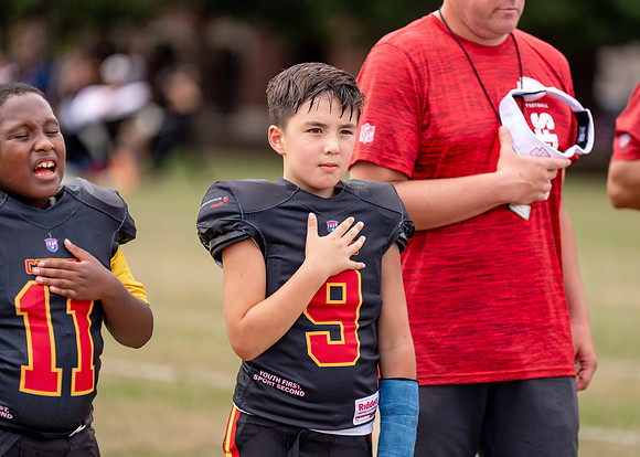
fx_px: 3875
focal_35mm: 213
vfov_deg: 6.7
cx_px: 320
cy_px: 228
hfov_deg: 9.4
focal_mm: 200
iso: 100
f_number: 2.8
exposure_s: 1/1000
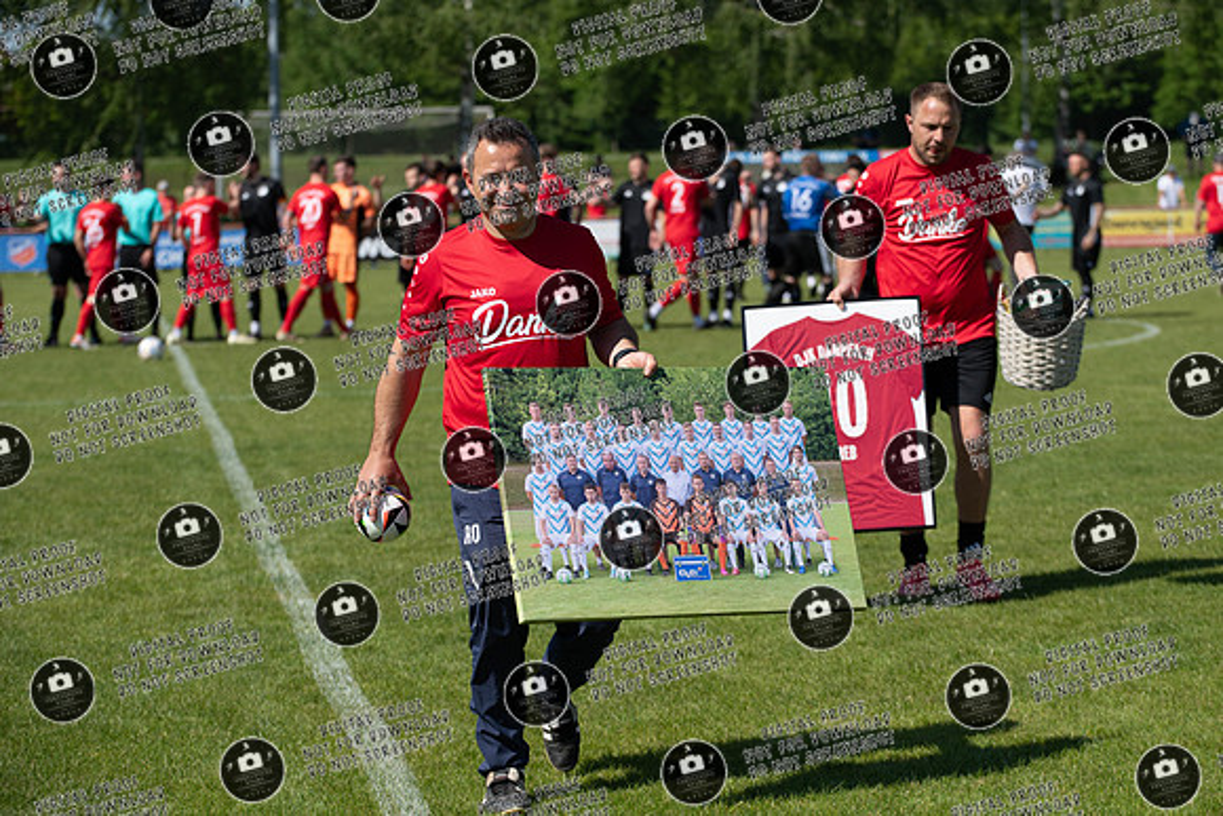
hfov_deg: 19.6
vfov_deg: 13.1
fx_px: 3543
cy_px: 368
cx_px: 658
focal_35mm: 104
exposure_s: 1/800
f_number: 4
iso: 64
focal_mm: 95
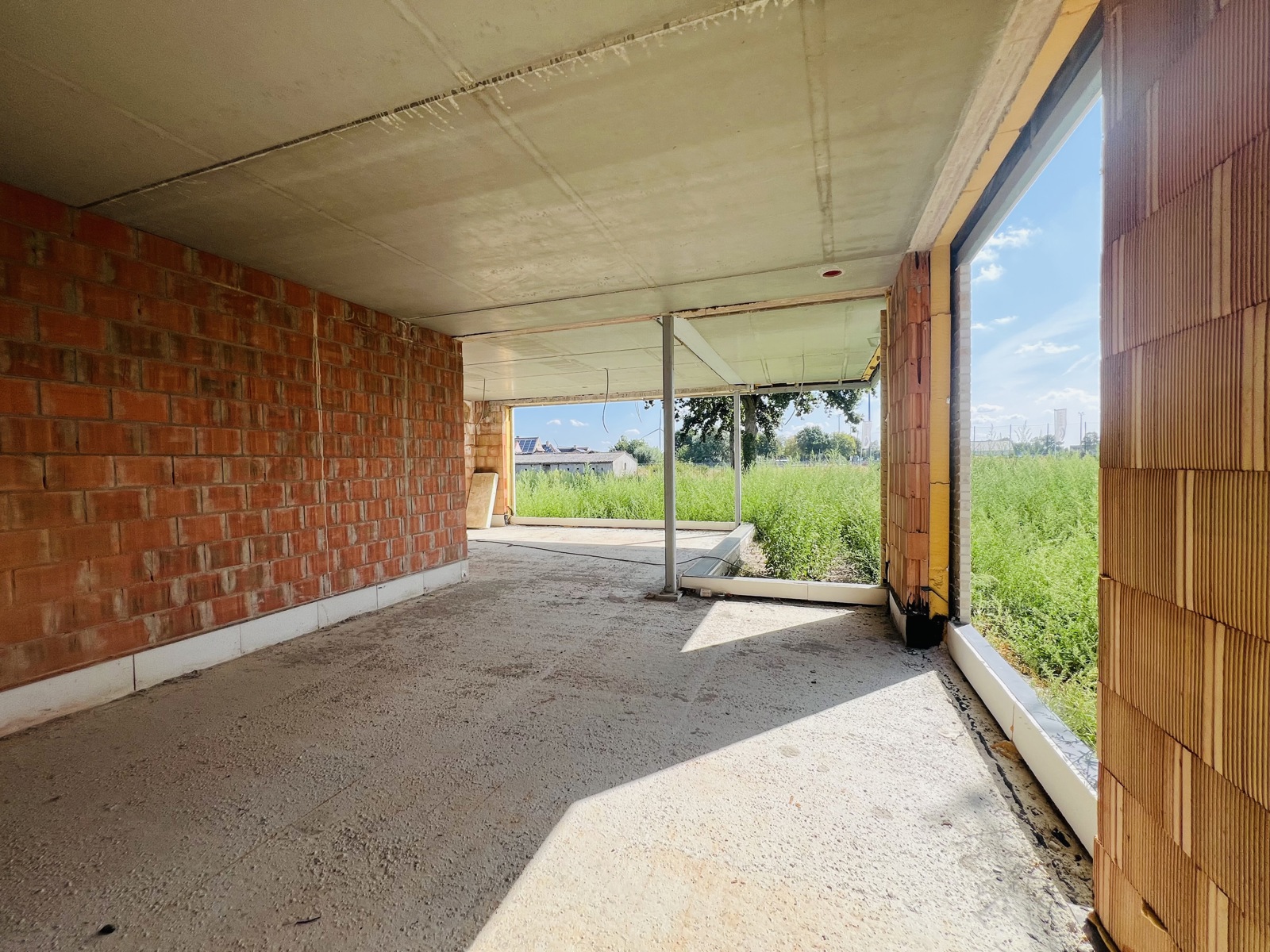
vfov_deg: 89.9
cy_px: 476
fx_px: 477
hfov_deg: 106.2
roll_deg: +1.3
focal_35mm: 13
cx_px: 635
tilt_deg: +0.4
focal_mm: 1.57
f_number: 1.8
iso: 32
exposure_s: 1/576
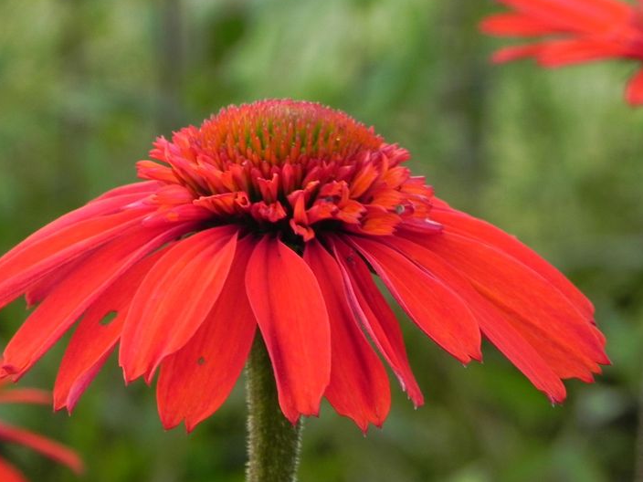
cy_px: 221
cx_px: 162
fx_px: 5182
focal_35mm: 279
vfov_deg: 5.3
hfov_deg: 7.1
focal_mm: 32.7
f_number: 5
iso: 160
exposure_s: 1/25
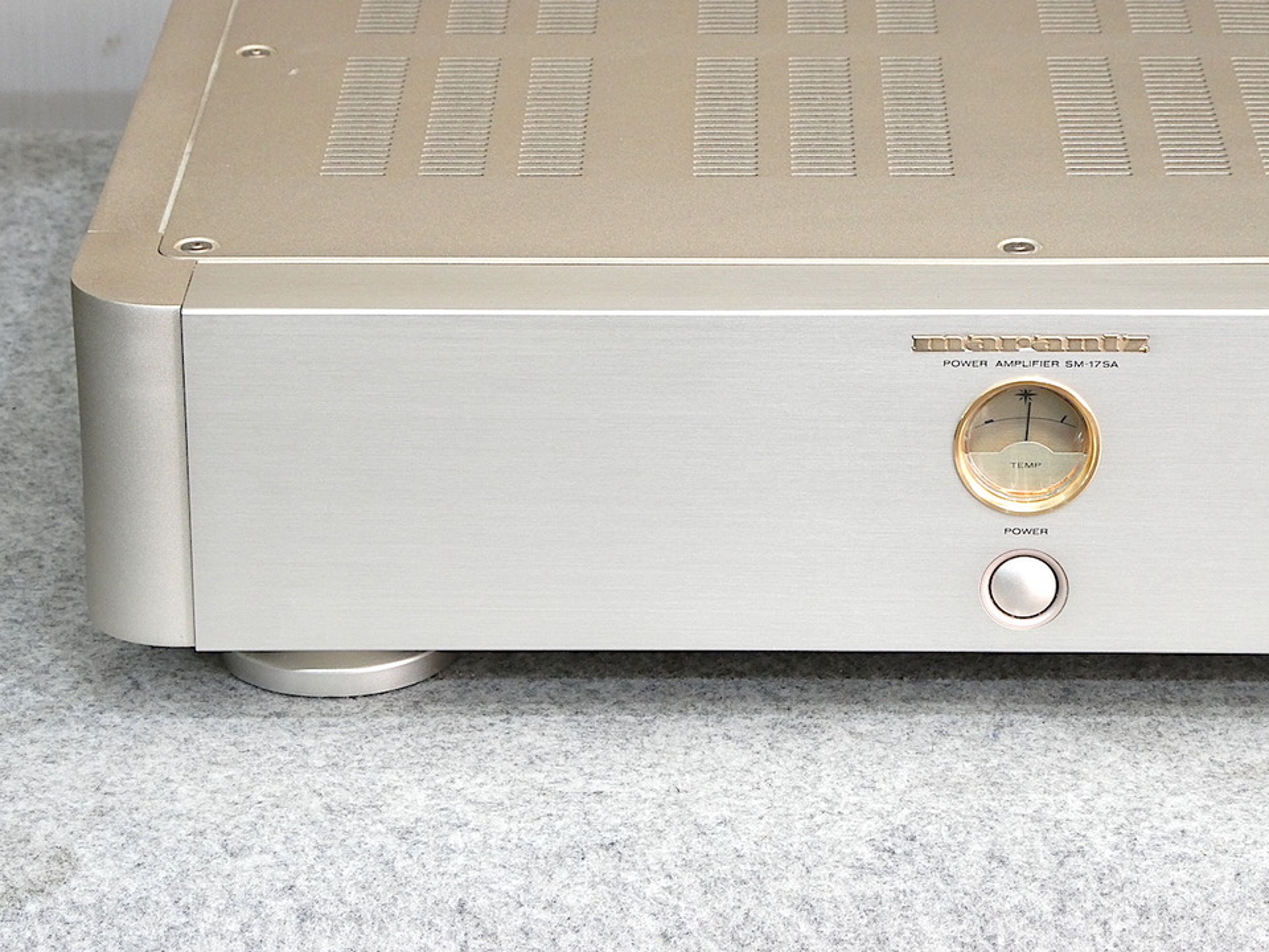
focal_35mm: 135
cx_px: 634
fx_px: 4949
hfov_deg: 14.6
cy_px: 476
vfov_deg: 11.0
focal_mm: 24.2
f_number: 5.6
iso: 400
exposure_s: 1/20
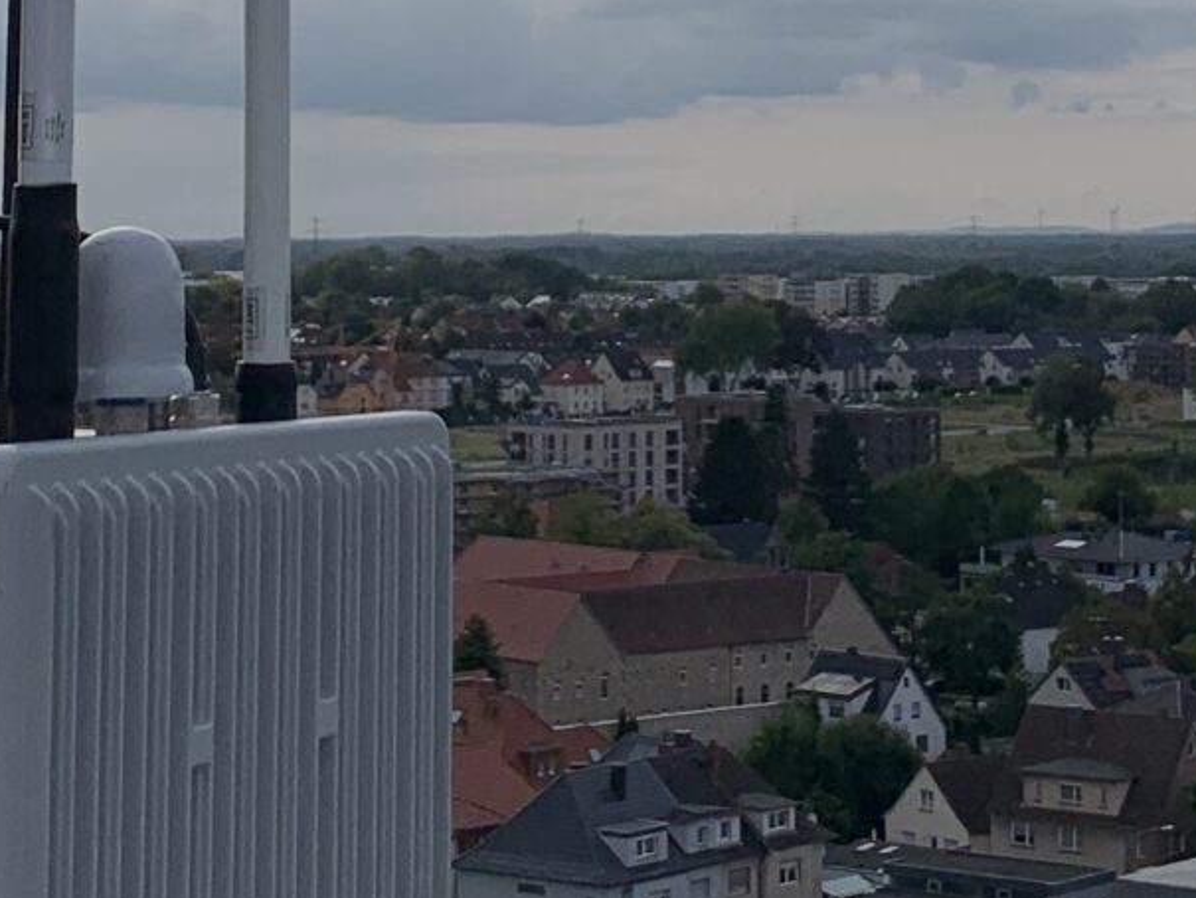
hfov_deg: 17.9
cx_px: 749
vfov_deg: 13.2
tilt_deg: +5.5
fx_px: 3801
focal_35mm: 110
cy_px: -103
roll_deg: +0.5
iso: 25
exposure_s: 1/4274
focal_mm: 4.25
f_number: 1.8
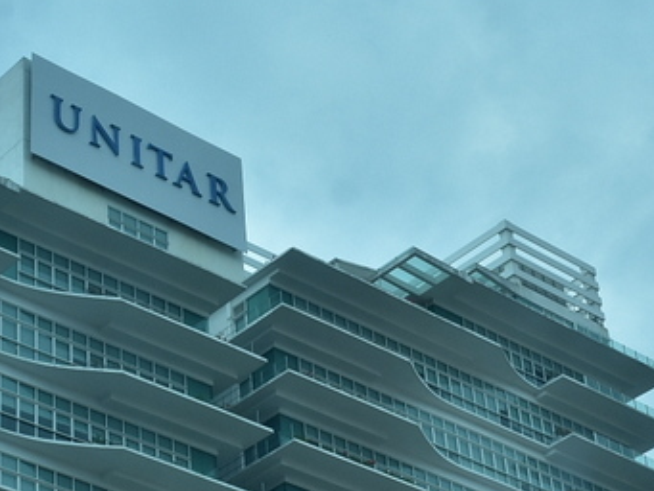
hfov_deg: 18.9
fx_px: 1966
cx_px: 261
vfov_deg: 14.2
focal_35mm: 104
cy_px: 340
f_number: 14
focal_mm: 24
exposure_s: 1/400
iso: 400
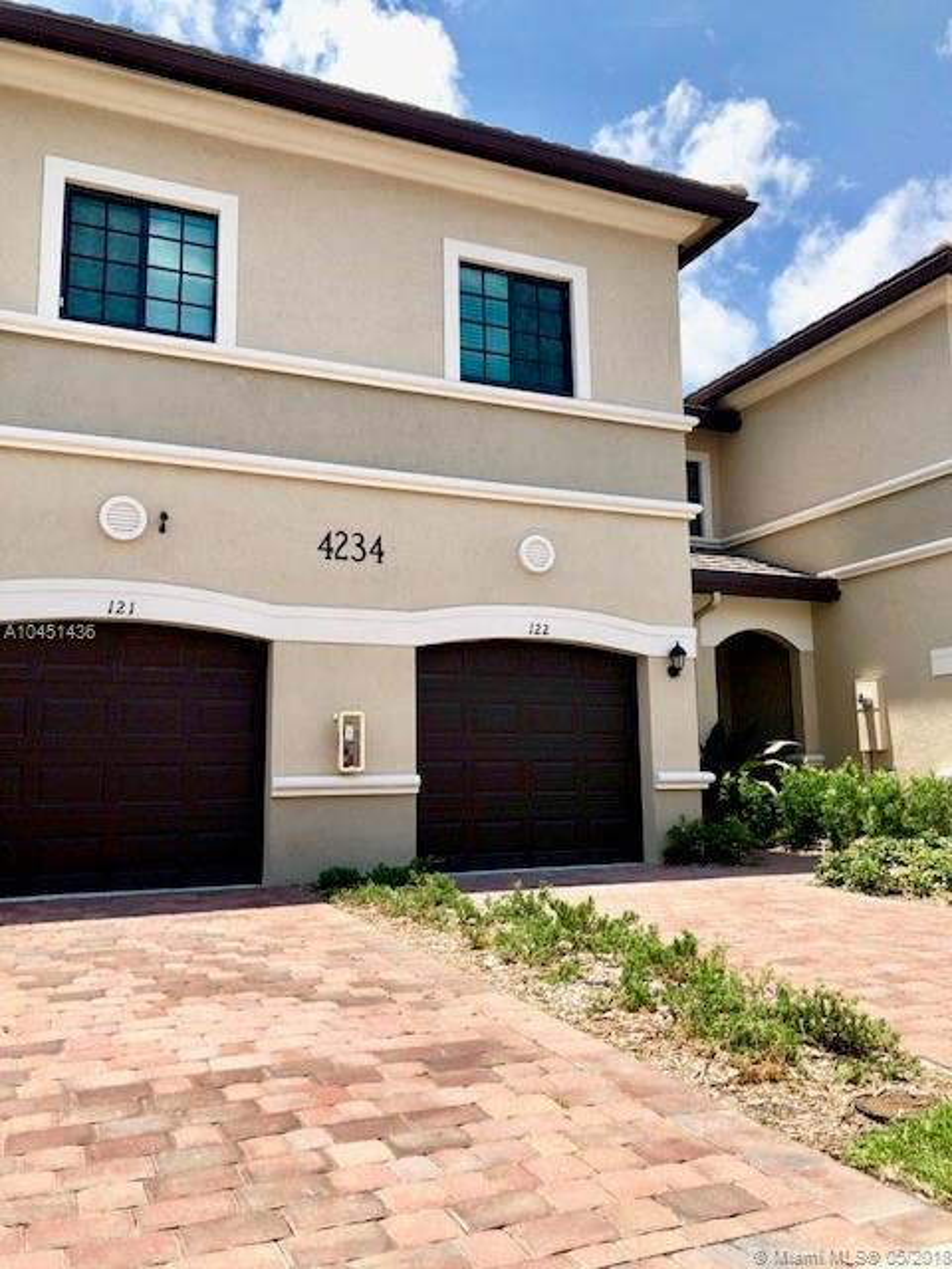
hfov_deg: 49.7
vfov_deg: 63.4
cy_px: 634
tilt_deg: +9.1
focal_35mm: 28
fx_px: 1027
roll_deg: +1.4
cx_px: 476
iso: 20
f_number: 1.8
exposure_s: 1/1600
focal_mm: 3.99
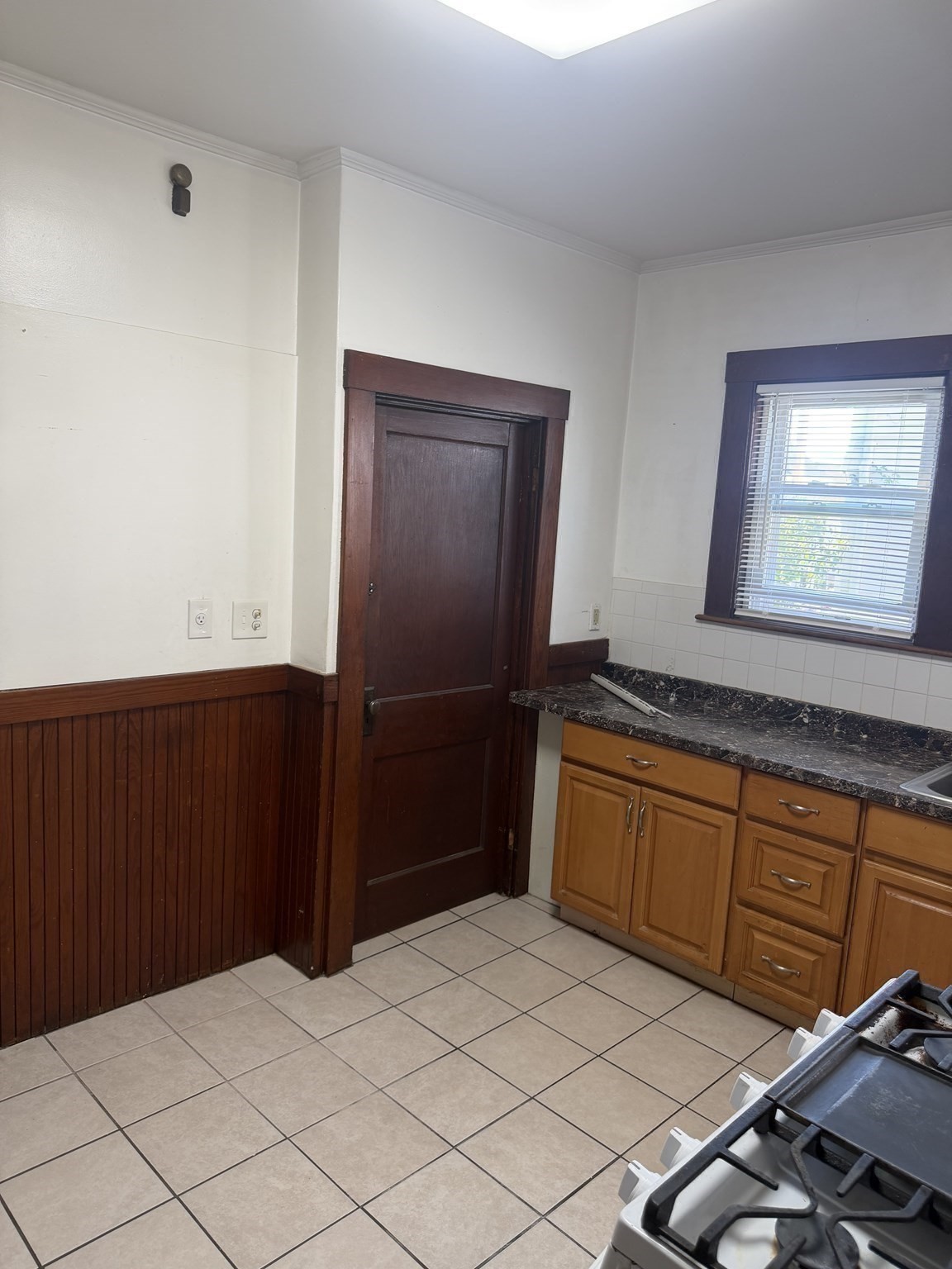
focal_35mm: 24
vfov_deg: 71.6
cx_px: 476
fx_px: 880
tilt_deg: -7.9
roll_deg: -3.2
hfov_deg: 56.8
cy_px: 634
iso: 125
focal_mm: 6.76
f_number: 1.78
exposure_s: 1/60
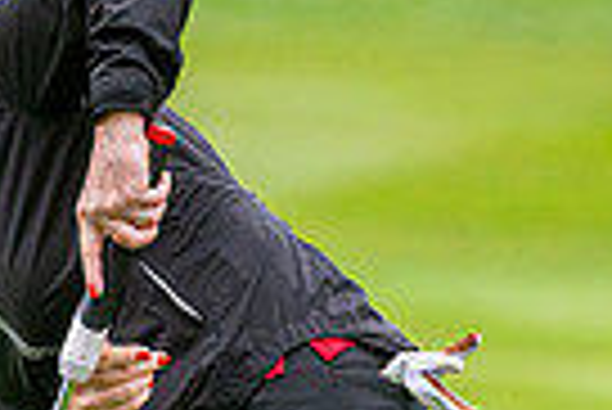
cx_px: -350
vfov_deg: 0.9
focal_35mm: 1470
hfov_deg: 1.4
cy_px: 554
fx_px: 25016
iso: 640
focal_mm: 300
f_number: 4
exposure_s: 1/1600
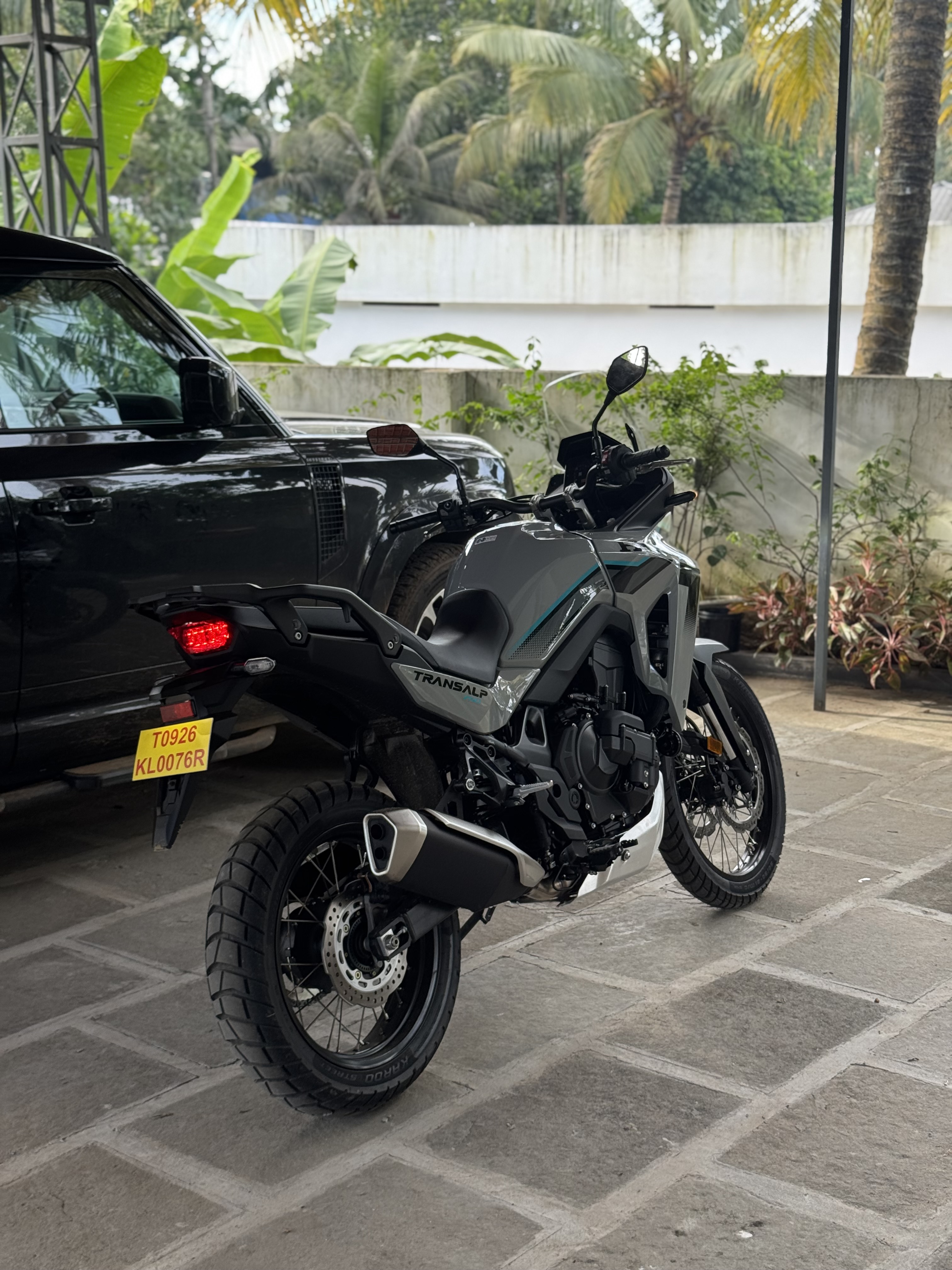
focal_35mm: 48
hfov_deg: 30.3
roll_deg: -0.2
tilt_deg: -11.6
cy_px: 635
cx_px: 476
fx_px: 1760
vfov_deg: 39.7
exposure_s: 1/147
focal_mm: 6.76
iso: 100
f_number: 1.78
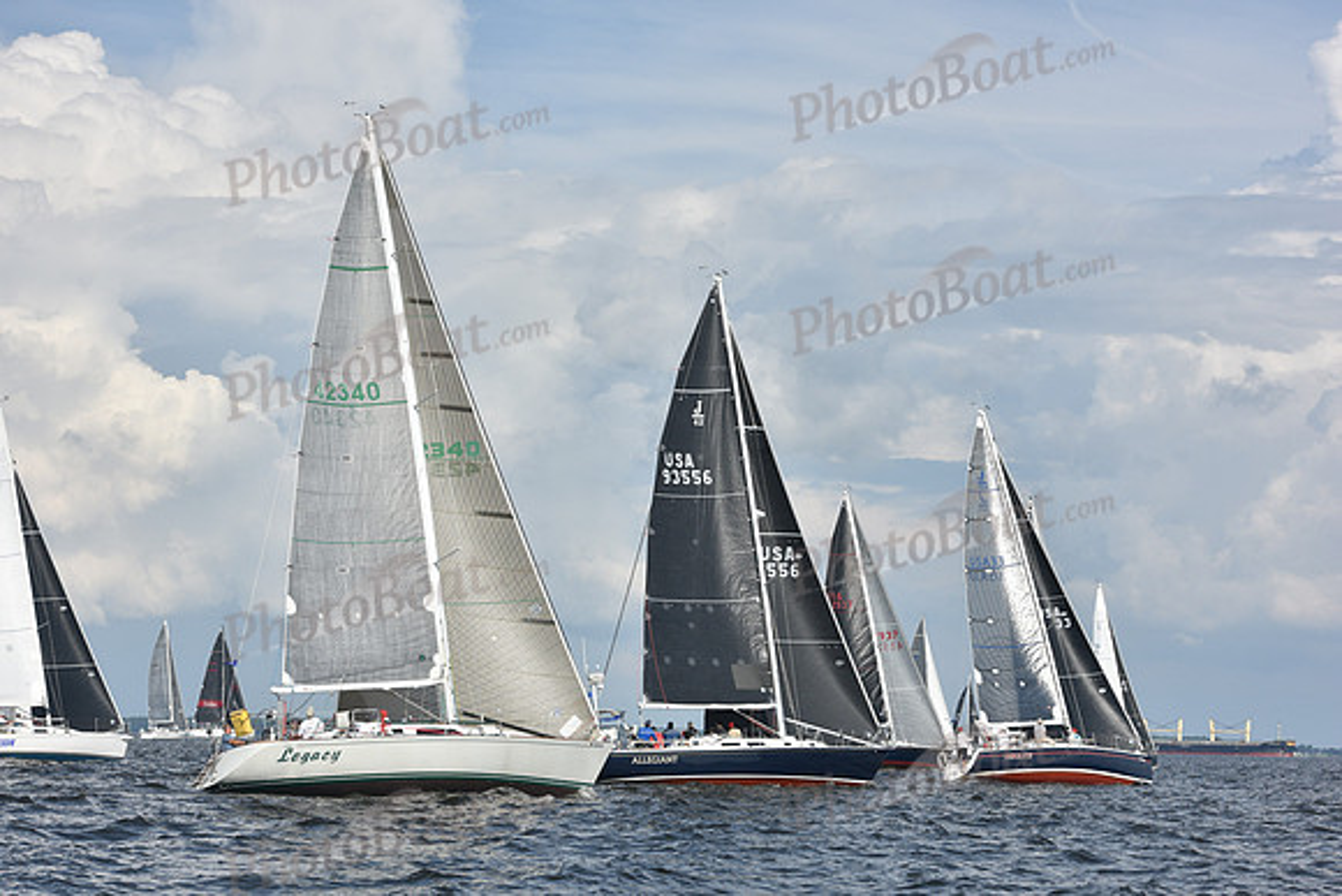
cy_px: 448
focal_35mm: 82
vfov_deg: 16.7
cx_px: 671
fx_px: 3057
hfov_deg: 24.8
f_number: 10
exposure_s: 1/1250
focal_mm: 82
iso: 320
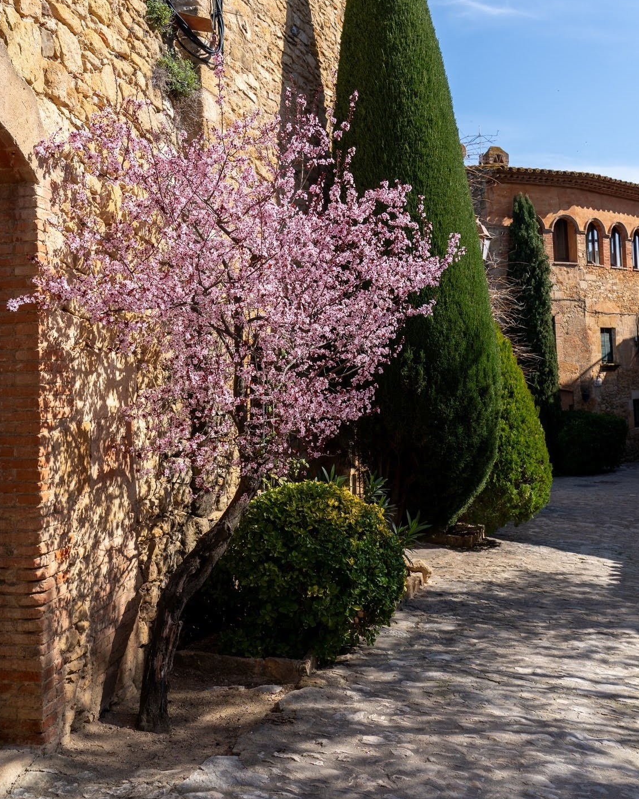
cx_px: 303
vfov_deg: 53.9
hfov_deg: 44.5
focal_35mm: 33
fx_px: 780
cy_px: 326
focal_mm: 26
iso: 100
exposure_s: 1/400
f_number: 4.5
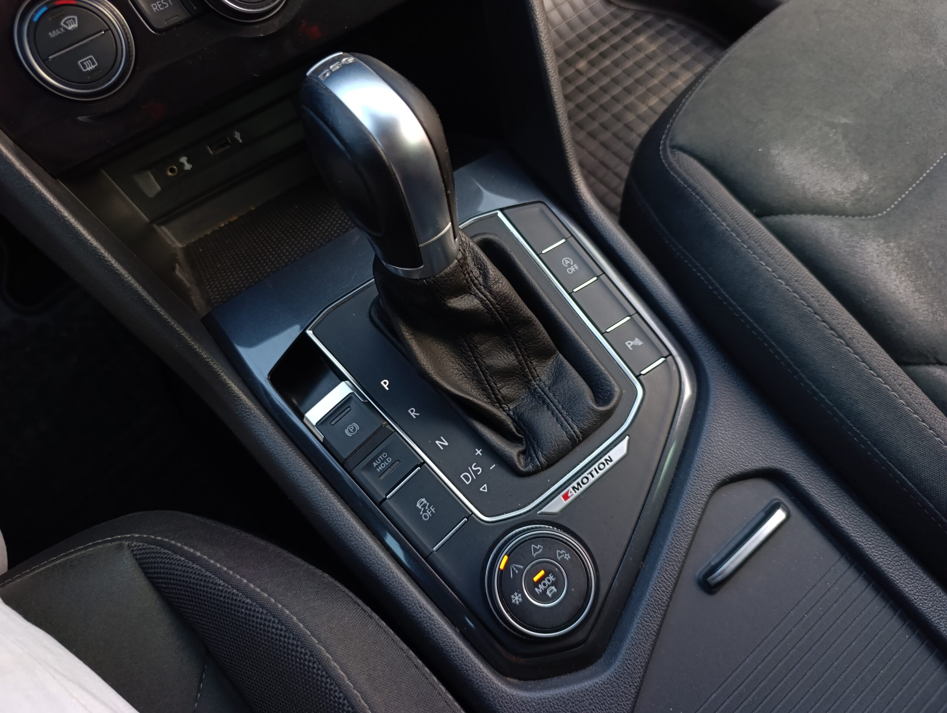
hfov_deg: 73.8
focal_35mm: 23
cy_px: 356
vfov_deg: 59.0
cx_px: 474
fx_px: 630
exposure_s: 1/100
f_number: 1.6
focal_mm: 6.14
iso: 500
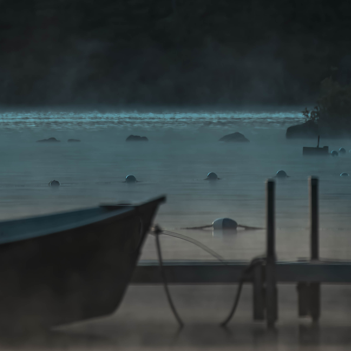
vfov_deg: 2.1
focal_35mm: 837
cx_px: 148
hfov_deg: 2.1
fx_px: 9602
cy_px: 95
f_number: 5.6
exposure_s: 1/500
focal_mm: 300
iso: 125
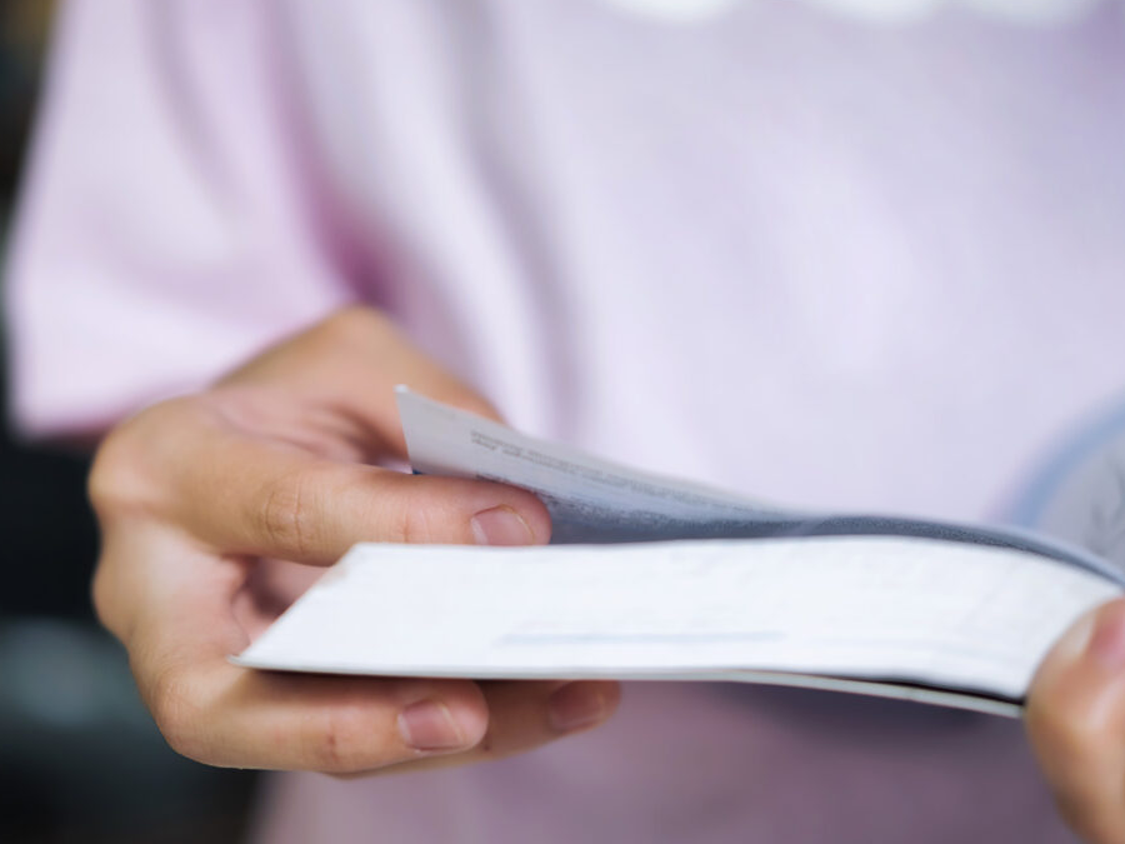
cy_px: 421
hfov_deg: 33.2
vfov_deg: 25.2
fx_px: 1885
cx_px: 522
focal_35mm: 58
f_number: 2
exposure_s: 1/180
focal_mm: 35
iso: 400
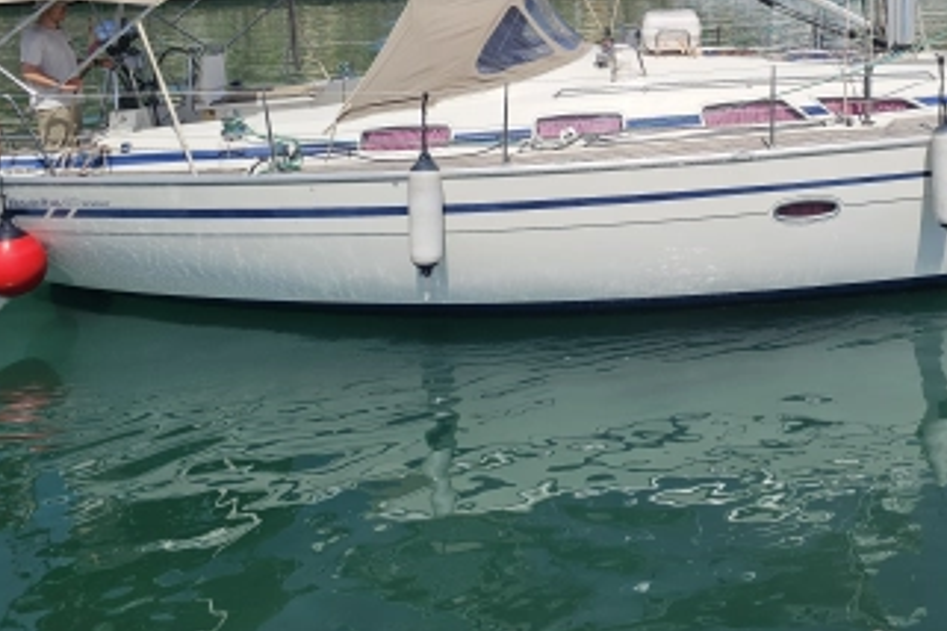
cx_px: 652
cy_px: 122
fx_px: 1078
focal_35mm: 41
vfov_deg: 31.7
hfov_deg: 46.5
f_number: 1.7
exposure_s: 1/1358
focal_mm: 6.3
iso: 10
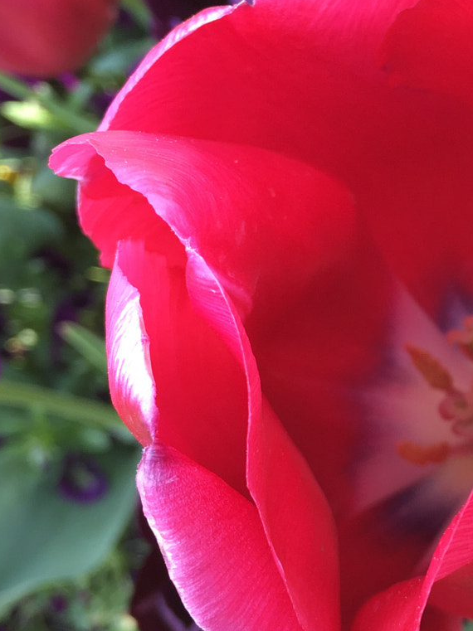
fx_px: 1112
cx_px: 467
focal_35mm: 61
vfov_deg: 31.7
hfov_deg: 23.1
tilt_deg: -71.0
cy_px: 327
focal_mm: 4.15
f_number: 2.2
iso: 25
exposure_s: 1/100
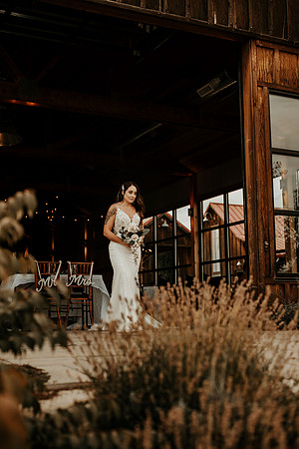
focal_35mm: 50
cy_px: 224
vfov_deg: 39.6
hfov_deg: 27.0
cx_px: 150
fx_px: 623
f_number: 2.8
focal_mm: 50
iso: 100
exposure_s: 1/500
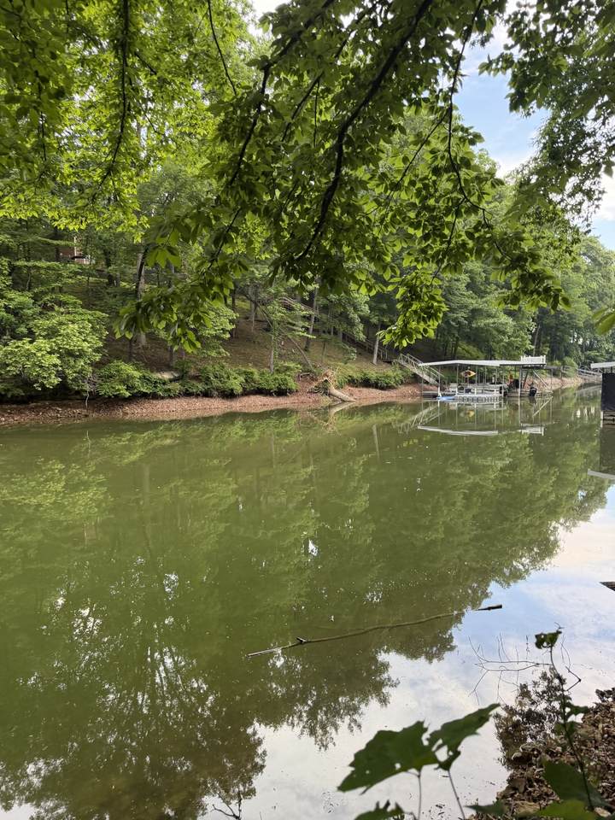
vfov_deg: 71.6
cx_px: 308
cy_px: 410
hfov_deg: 56.8
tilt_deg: -4.8
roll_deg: +0.0
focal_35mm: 24
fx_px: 569
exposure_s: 1/113
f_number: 1.78
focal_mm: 6.76
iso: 200
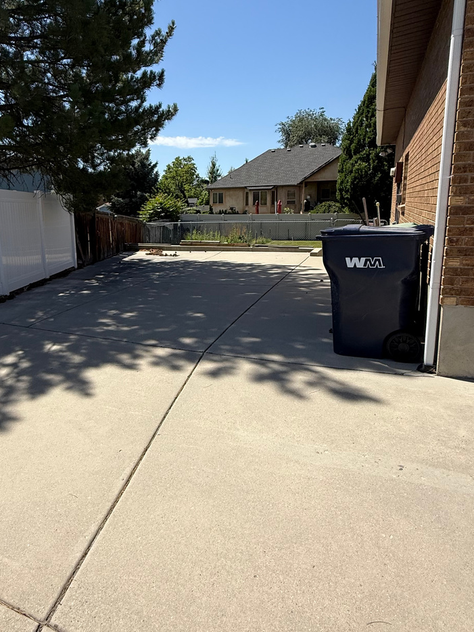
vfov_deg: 73.8
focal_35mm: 23
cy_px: 287
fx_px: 420
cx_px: 166
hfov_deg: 57.8
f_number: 2.2
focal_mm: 2.22
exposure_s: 1/2410
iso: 50
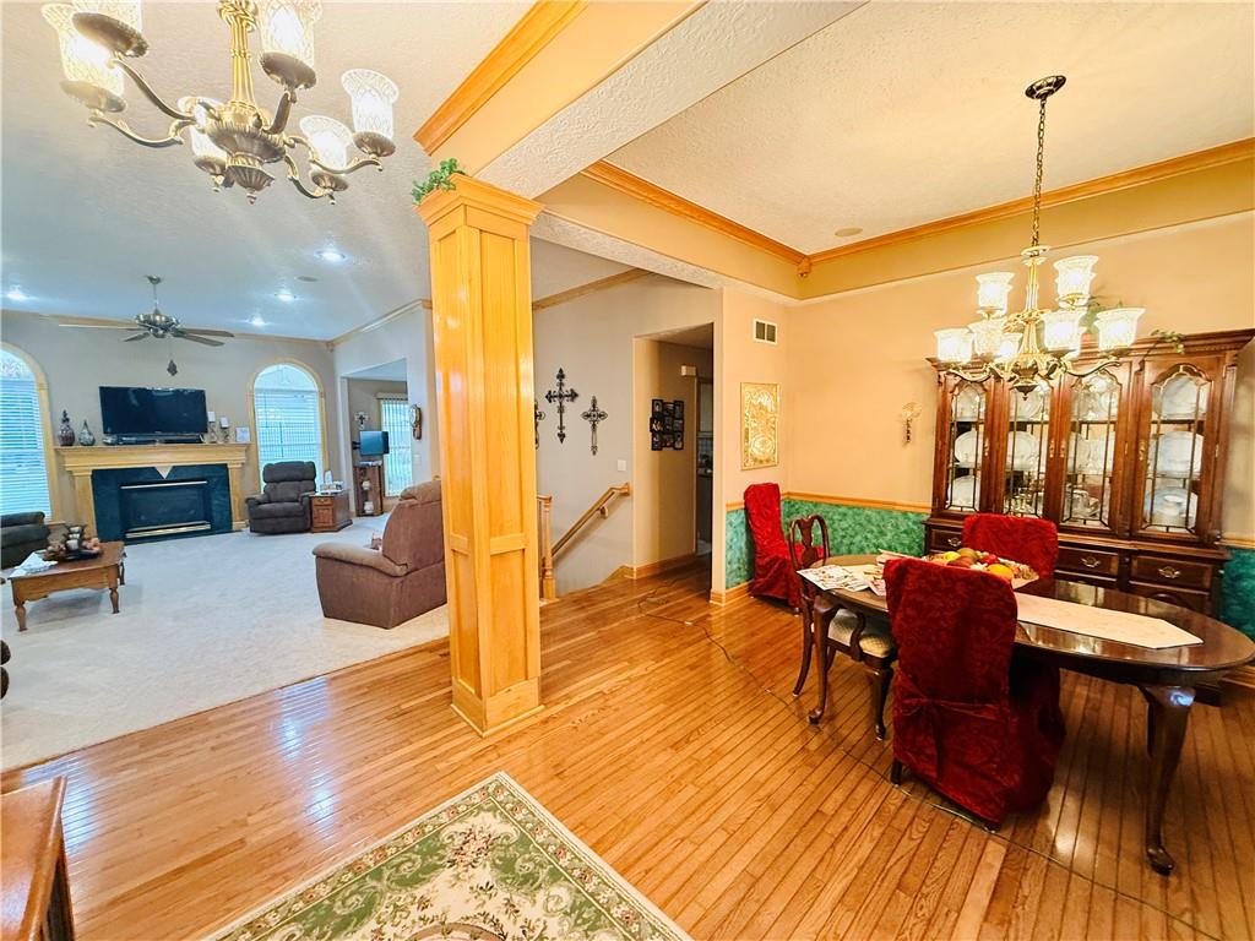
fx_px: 508
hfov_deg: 102.1
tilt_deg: -4.6
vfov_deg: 85.7
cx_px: 628
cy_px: 470
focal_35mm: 14
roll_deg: +0.0
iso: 400
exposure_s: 1/60
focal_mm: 2.22
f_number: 2.2
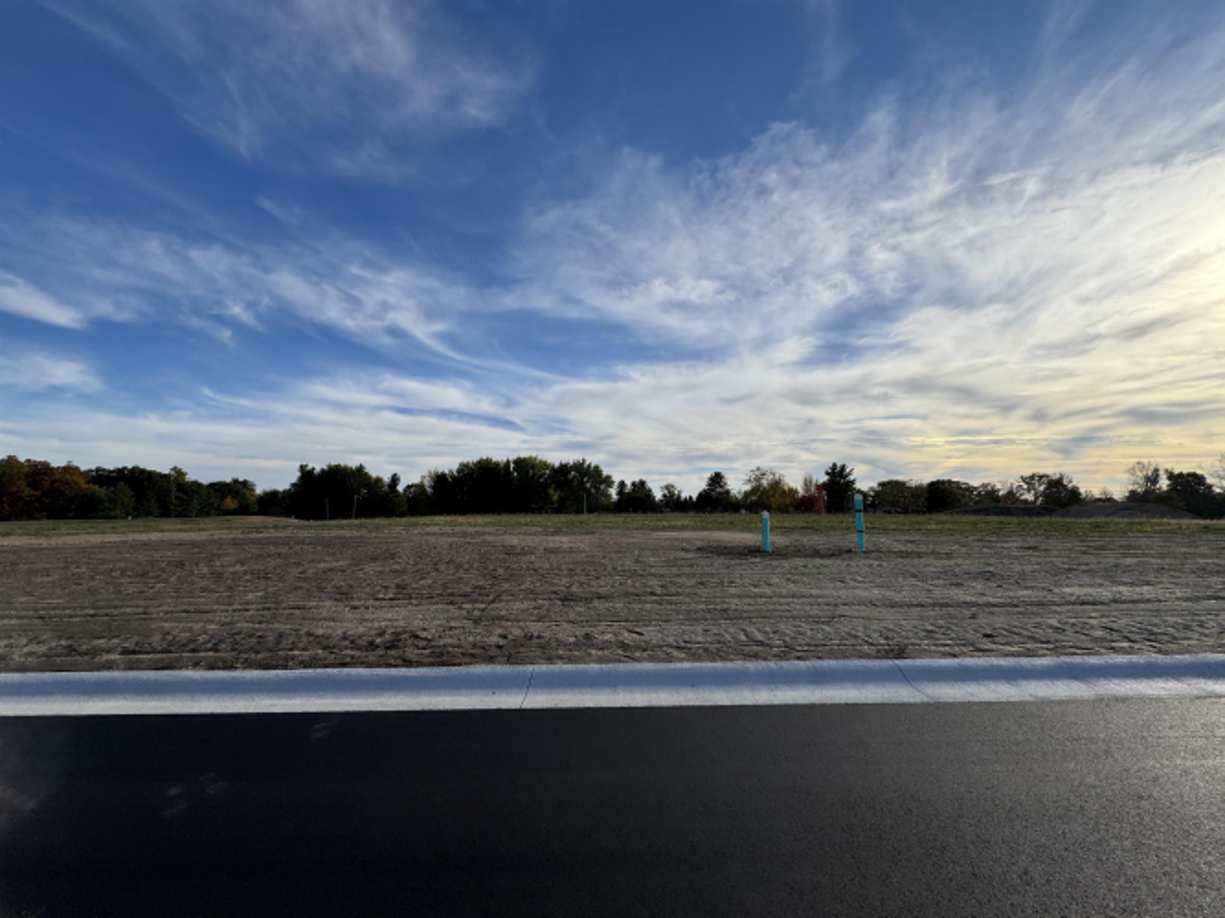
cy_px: 459
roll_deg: +1.6
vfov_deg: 85.7
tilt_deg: +7.4
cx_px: 612
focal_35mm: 14
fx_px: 495
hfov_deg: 102.1
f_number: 2.2
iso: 50
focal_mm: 2.22
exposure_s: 1/2985
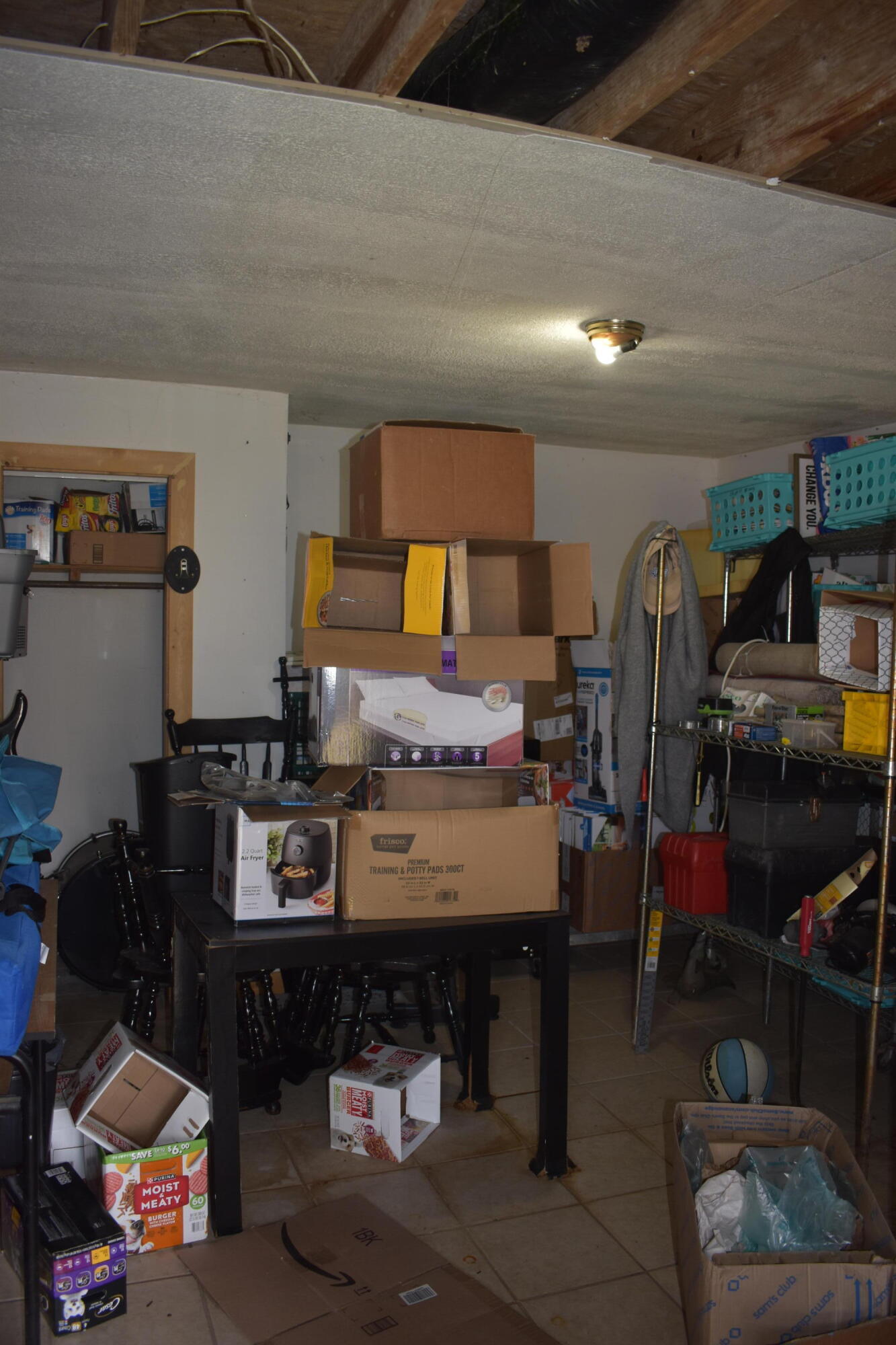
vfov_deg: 61.9
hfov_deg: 43.6
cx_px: 448
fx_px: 1120
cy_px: 672
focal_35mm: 30
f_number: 3.5
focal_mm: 20
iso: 400
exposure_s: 1/60
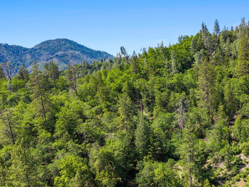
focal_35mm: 37
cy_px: 133
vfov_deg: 38.0
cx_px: 189
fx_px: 266
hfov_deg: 48.1
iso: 100
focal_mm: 8.67
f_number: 1.8
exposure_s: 1/1500
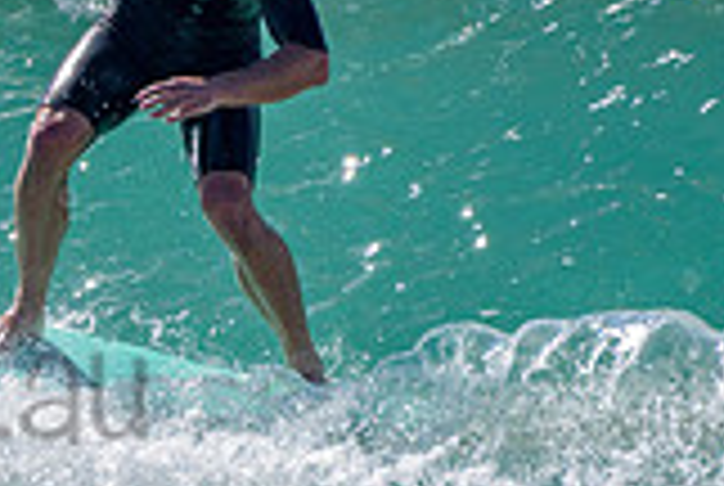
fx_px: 44346
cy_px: 159
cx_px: -348
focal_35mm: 2201
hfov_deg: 0.9
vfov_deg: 0.6
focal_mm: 500
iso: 100
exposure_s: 1/2000
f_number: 5.6
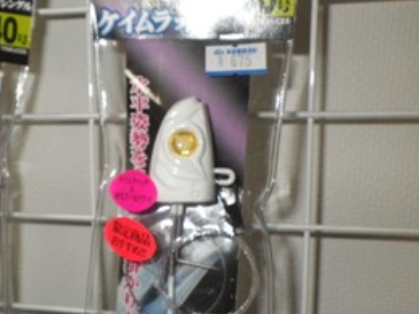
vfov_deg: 33.6
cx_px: 126
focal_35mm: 43
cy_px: 172
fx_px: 520
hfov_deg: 43.0
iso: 200
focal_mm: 5
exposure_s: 1/50
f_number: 4.2
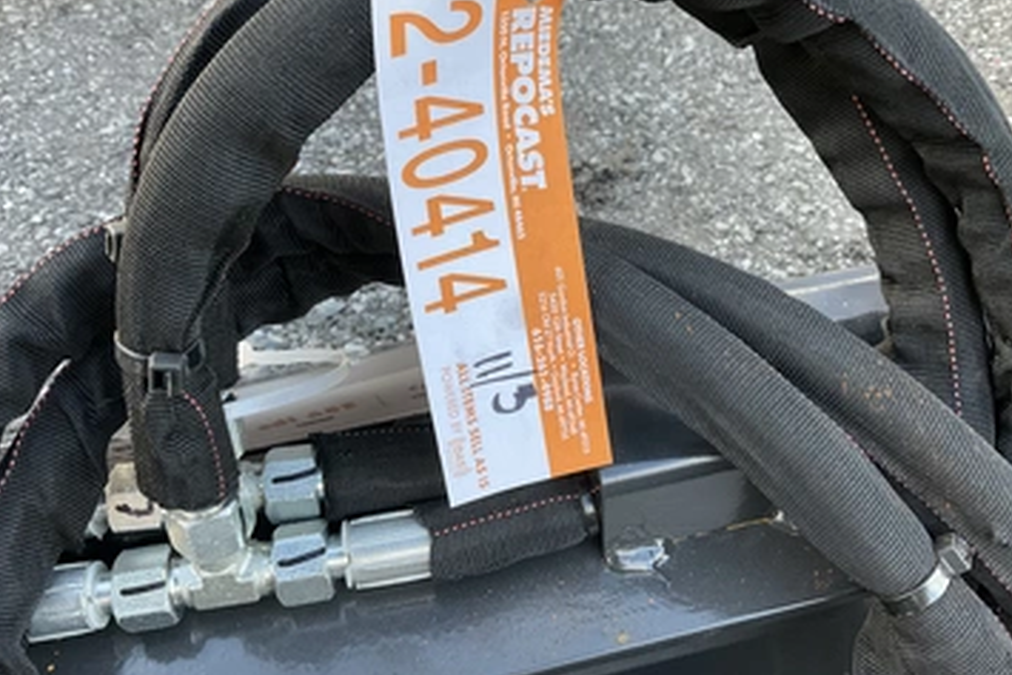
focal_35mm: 34
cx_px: 533
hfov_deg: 55.7
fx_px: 956
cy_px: 268
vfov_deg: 38.7
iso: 64
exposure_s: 1/116
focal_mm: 3
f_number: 1.8
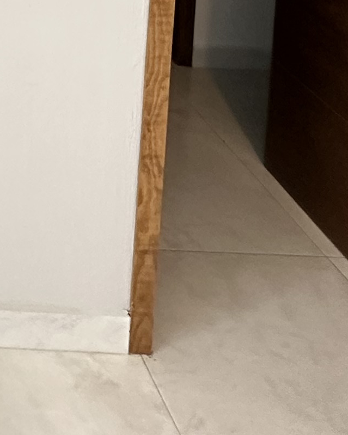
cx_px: -241
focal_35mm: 69
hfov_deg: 18.4
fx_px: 888
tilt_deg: -5.8
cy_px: -246
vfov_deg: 22.0
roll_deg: -0.9
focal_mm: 2.22
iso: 250
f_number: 2.2
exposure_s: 1/99
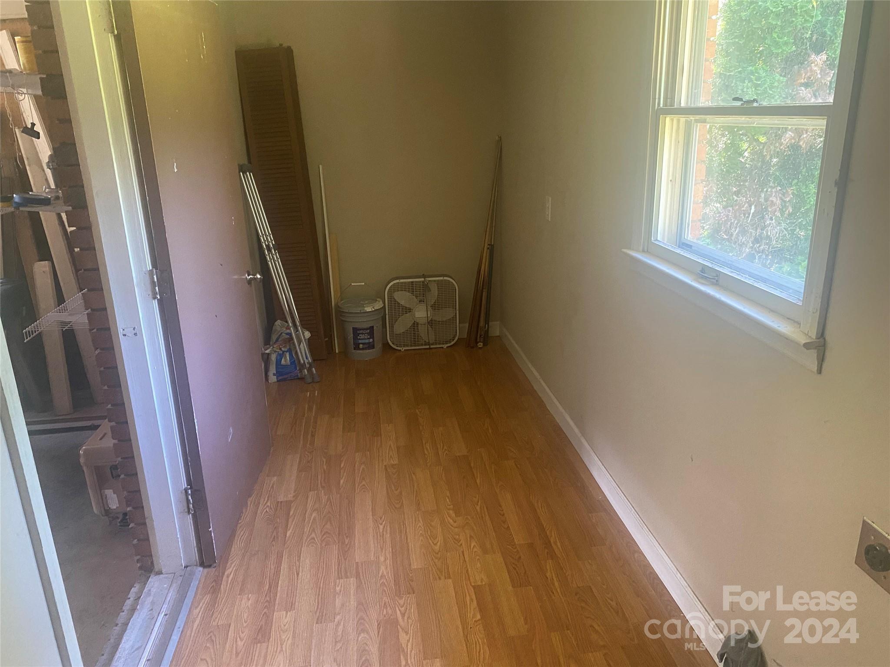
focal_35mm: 26
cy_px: 334
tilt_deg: -14.9
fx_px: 668
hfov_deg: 67.3
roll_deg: +3.2
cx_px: 445
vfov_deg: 53.1
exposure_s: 1/60
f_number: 1.8
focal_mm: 4.25
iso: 500
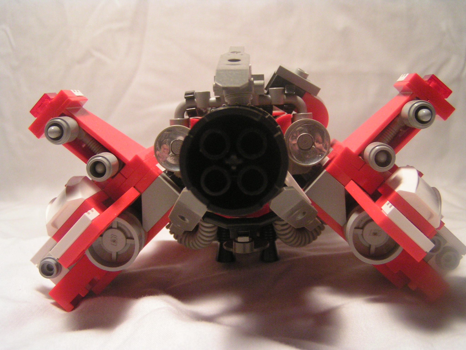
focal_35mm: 38
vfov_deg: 37.7
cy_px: 175
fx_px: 512
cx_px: 233
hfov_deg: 49.0
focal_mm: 5.8
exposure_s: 1/25
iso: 200
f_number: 2.8
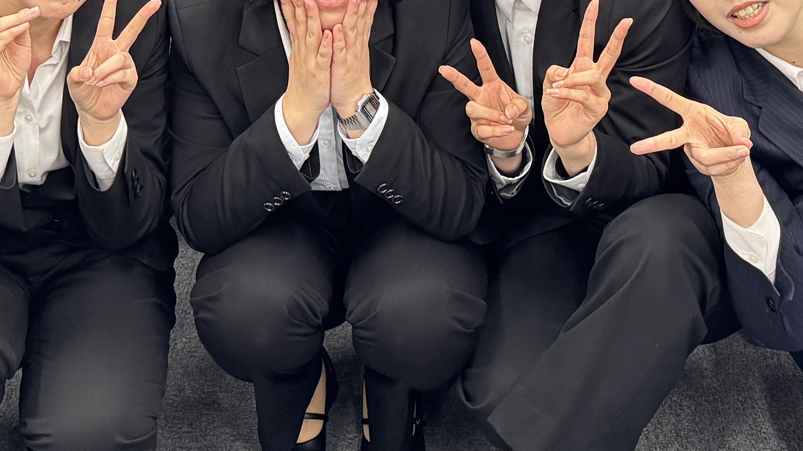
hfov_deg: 26.9
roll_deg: -0.5
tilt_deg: -13.8
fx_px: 1682
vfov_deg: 14.0
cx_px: 399
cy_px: -298
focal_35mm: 79
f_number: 1.78
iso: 250
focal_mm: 6.76
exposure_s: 1/50
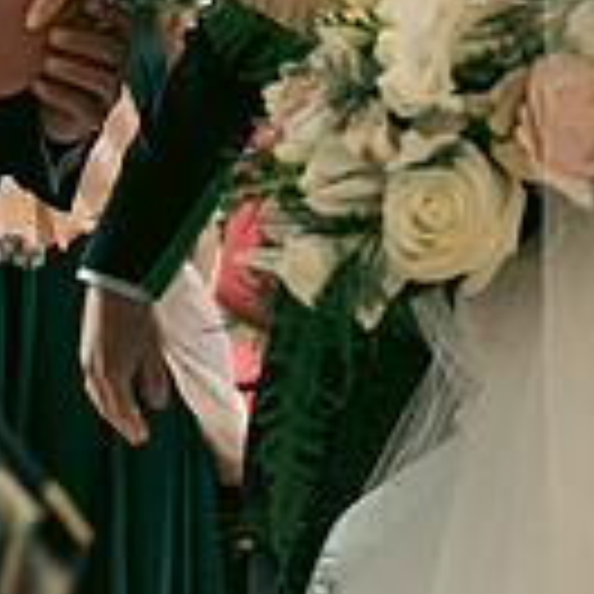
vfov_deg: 17.9
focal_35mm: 94
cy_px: -47
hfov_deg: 18.5
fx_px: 1825
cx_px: 284
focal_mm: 24
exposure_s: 1/160
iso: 1000
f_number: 3.5
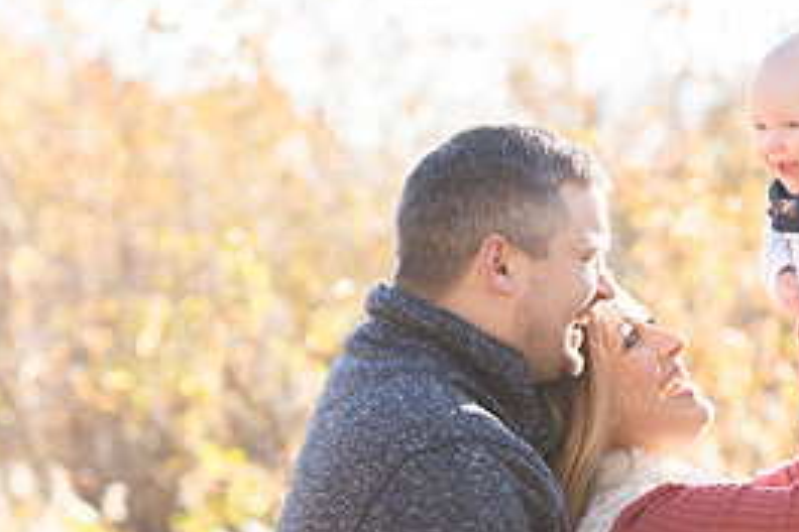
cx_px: 699
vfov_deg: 7.3
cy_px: 473
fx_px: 4150
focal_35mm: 187
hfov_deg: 10.9
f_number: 3.2
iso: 100
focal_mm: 85
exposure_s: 1/200
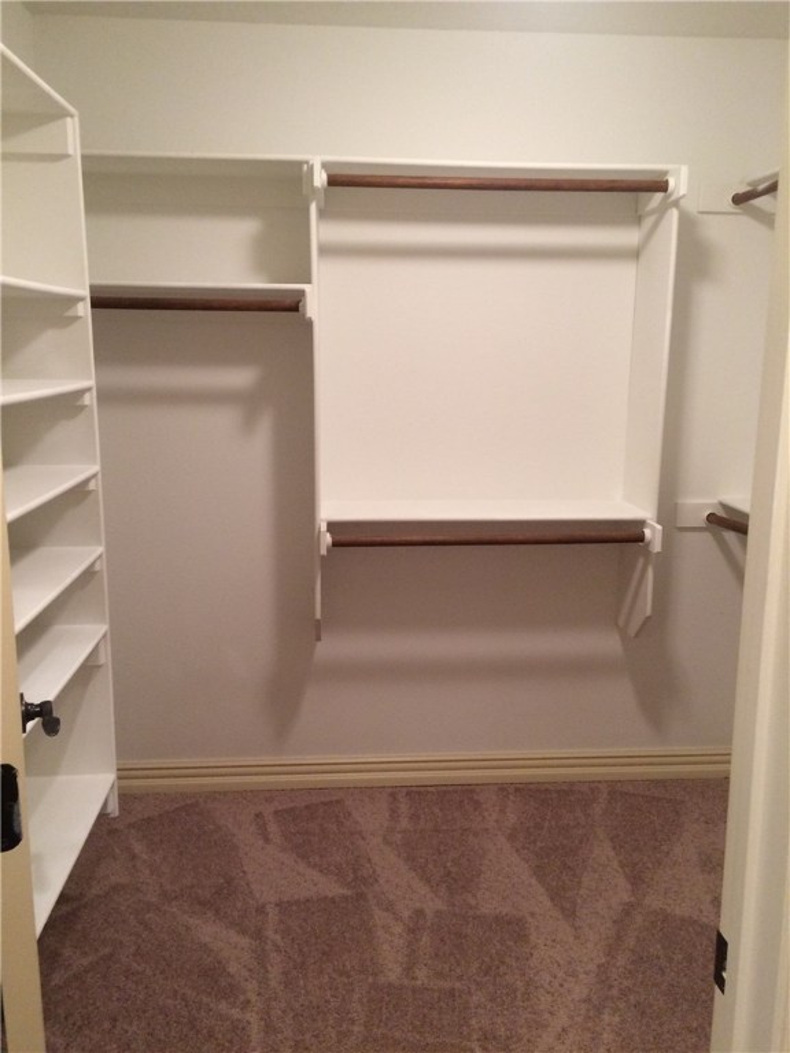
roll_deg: +0.8
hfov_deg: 48.2
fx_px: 882
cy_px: 526
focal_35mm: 29
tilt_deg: -10.3
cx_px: 395
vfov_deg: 61.7
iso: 160
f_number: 2.2
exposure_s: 1/30
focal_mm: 4.15
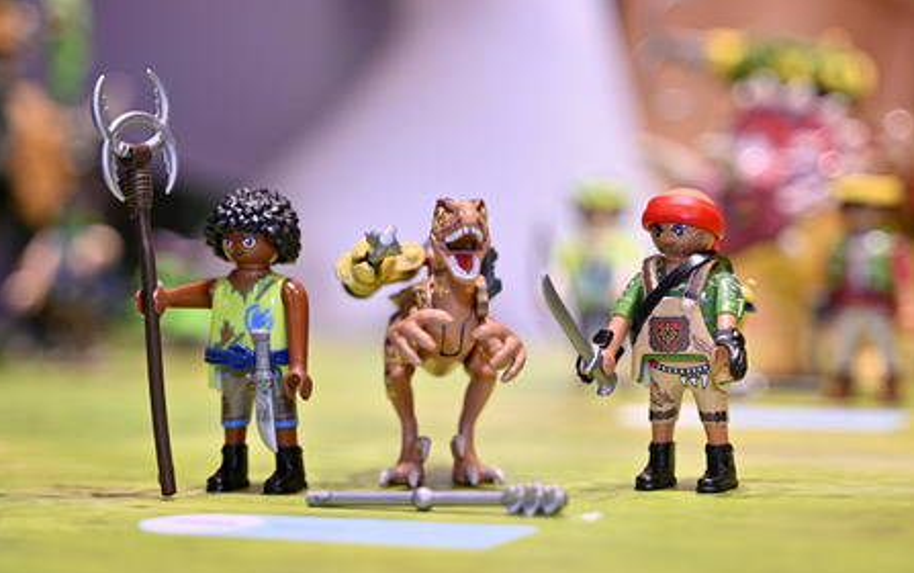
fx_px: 1919
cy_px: 303
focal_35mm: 77
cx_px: 455
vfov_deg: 17.0
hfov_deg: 26.8
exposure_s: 1/200
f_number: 2.8
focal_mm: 75
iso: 125
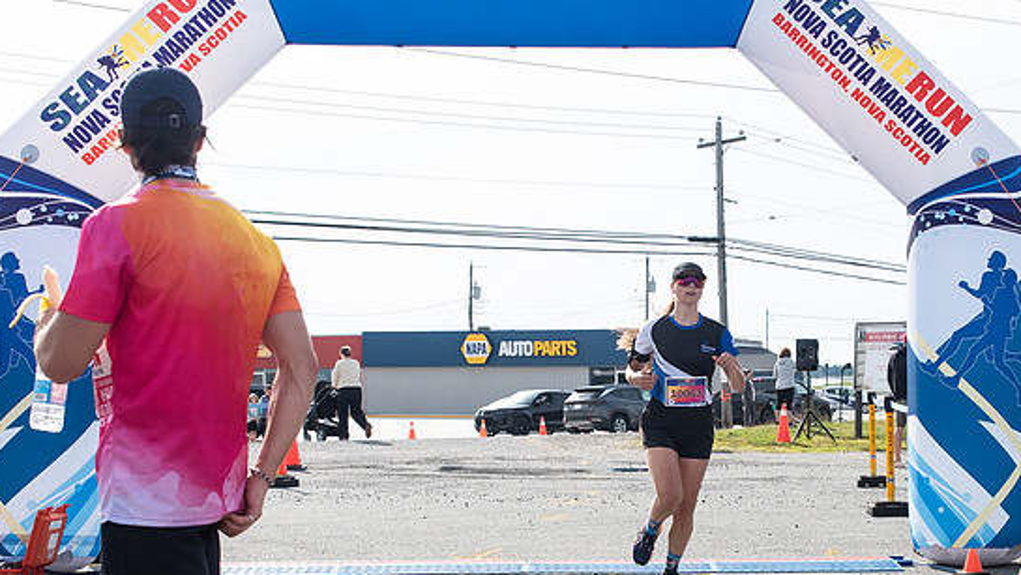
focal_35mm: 62
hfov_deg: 33.6
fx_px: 1679
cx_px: 659
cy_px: 411
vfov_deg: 19.3
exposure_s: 1/3200
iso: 800
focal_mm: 32
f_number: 4
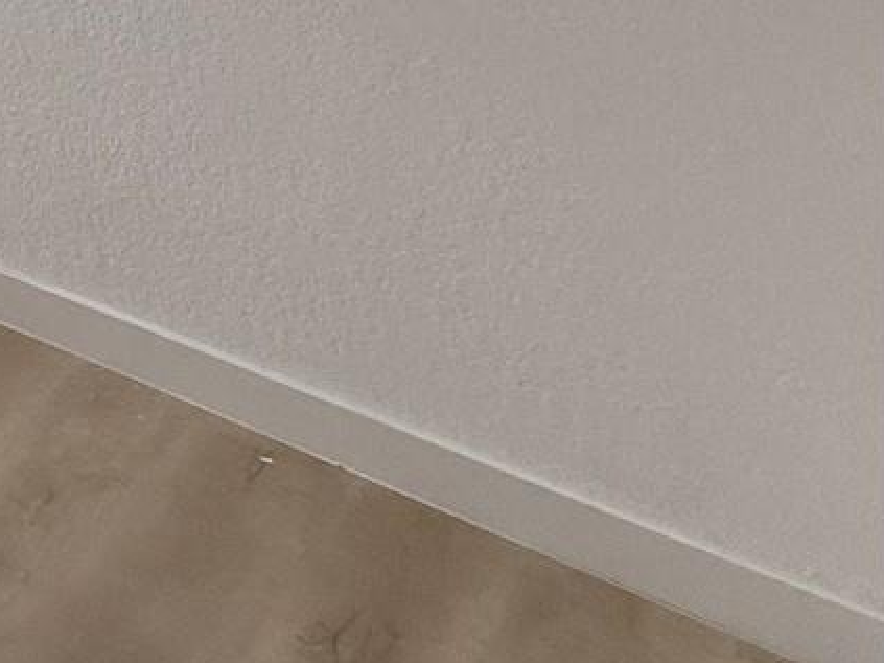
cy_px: -418
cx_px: -782
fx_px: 1353
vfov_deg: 21.4
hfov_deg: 20.9
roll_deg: -0.5
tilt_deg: -0.8
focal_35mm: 53
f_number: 2.2
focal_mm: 2.22
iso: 100
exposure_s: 1/120
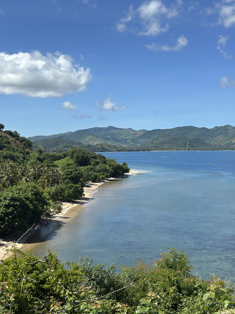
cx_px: 118
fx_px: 434
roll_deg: -1.2
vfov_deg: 39.7
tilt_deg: -0.8
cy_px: 157
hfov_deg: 30.3
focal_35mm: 48
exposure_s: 1/6623
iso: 80
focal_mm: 6.86
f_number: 1.78
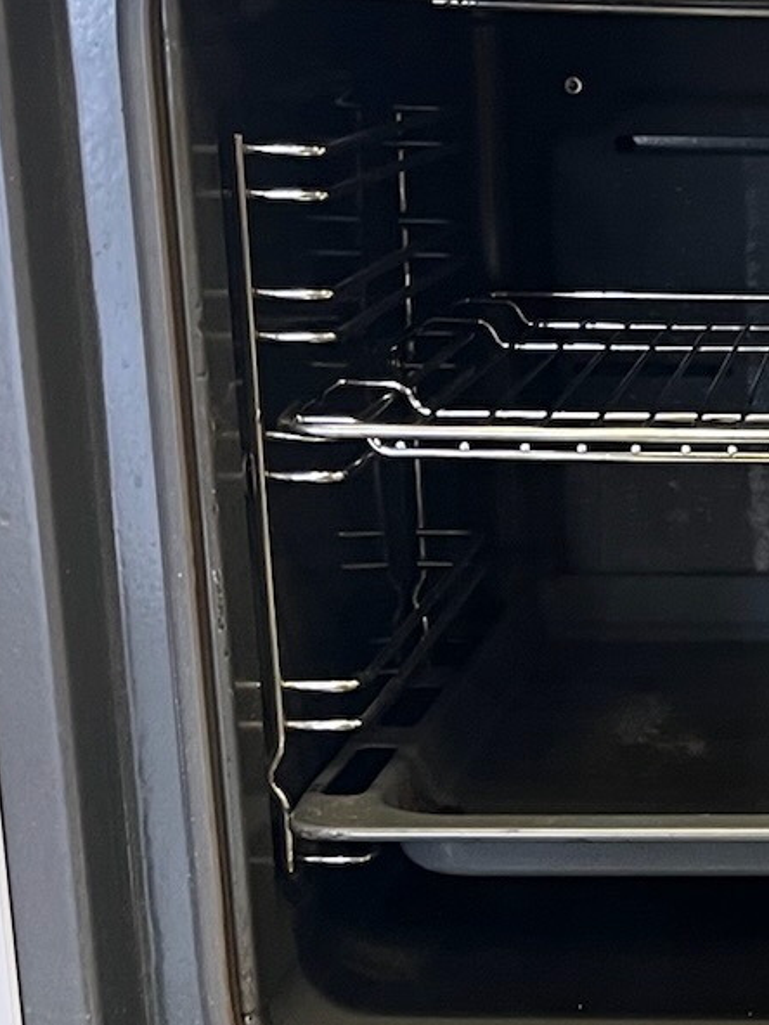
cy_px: 705
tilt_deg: -15.0
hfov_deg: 15.4
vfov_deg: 21.7
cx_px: 1077
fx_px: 2666
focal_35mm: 90
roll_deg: +1.2
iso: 160
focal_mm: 5.1
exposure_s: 1/50
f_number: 1.6
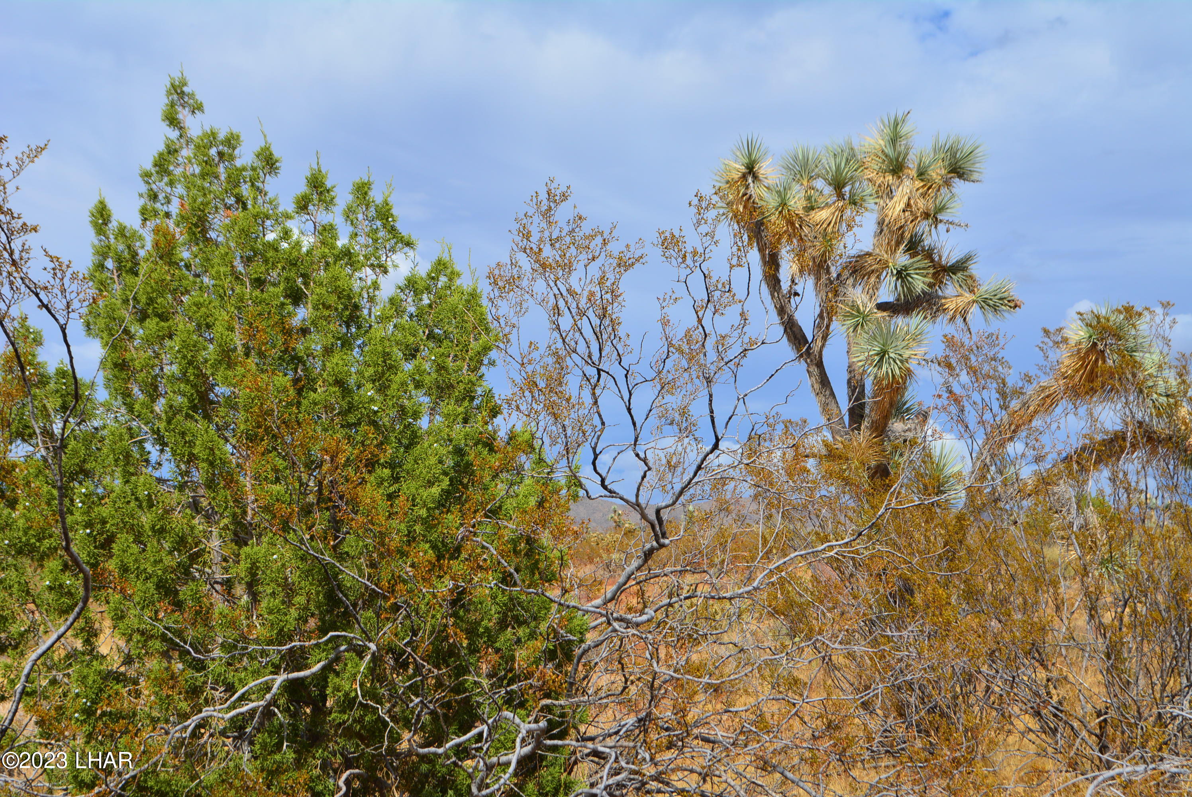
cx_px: 596
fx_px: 1988
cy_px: 398
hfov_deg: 33.4
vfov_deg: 22.7
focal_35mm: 60
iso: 200
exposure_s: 1/400
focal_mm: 40
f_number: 11
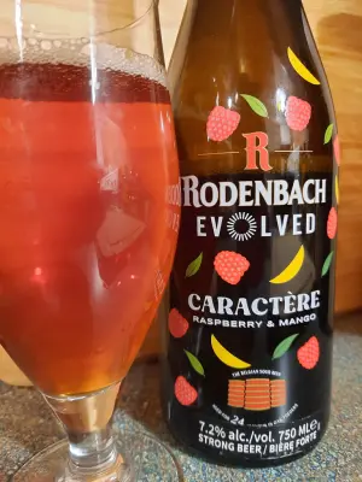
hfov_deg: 54.9
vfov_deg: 69.4
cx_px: 181
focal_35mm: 25
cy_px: 241
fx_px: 349
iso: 400
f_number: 2
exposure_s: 1/24
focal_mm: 4.6
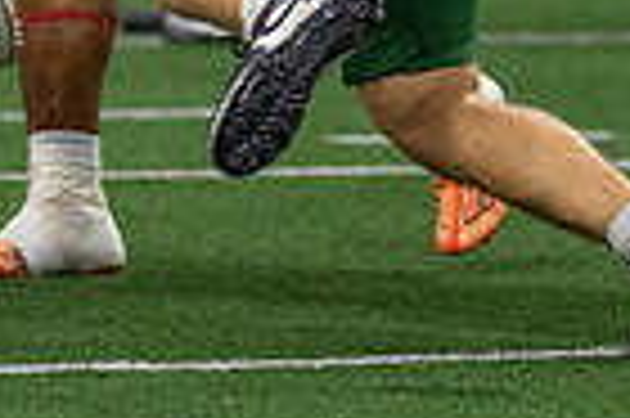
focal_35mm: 1100
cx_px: -573
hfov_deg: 1.9
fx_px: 19227
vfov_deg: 1.2
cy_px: -245
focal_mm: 200
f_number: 2.8
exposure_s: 1/1250
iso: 1600
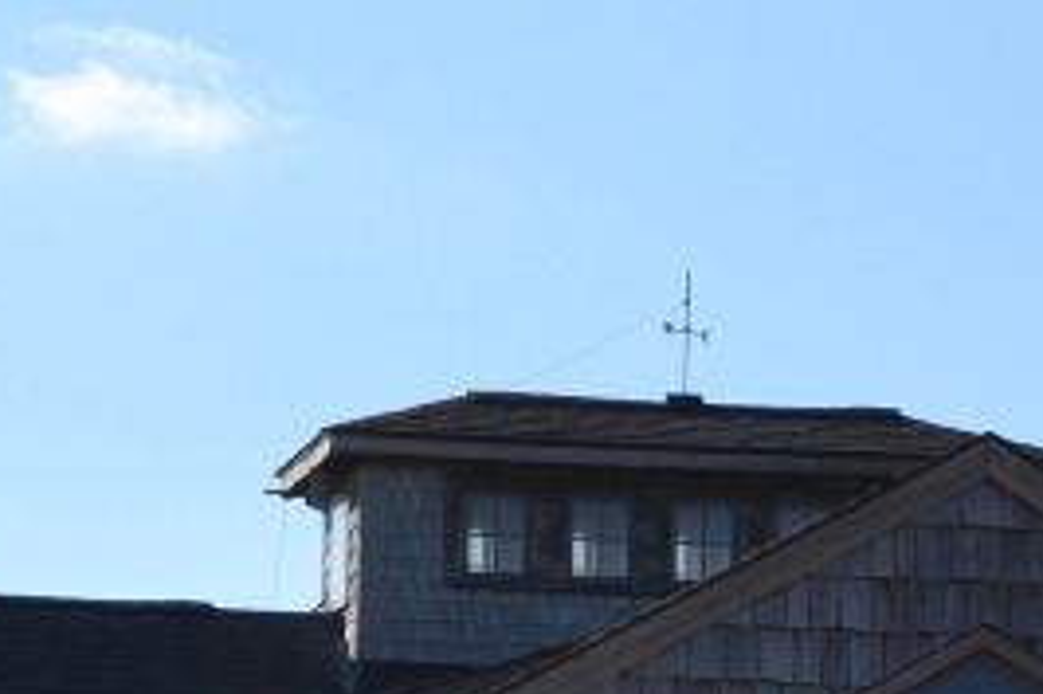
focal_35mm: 265
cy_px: 984
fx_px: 7674
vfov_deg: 5.1
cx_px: 800
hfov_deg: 7.8
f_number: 9
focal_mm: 29
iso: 100
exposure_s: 1/200
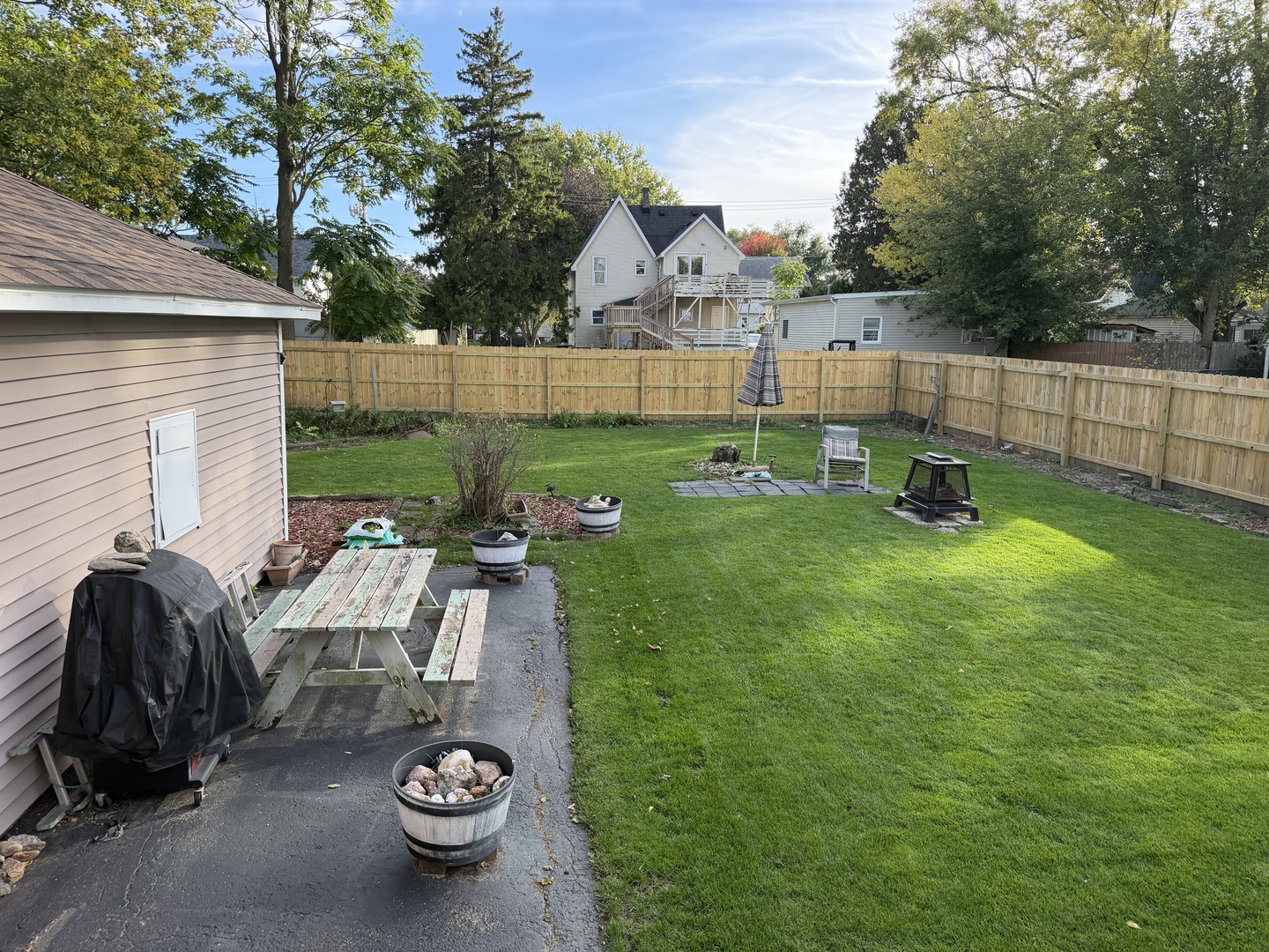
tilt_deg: -9.4
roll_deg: +0.0
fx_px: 880
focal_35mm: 24
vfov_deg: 56.8
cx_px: 634
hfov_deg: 71.6
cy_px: 476
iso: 100
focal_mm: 6.76
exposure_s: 1/1139
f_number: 1.78
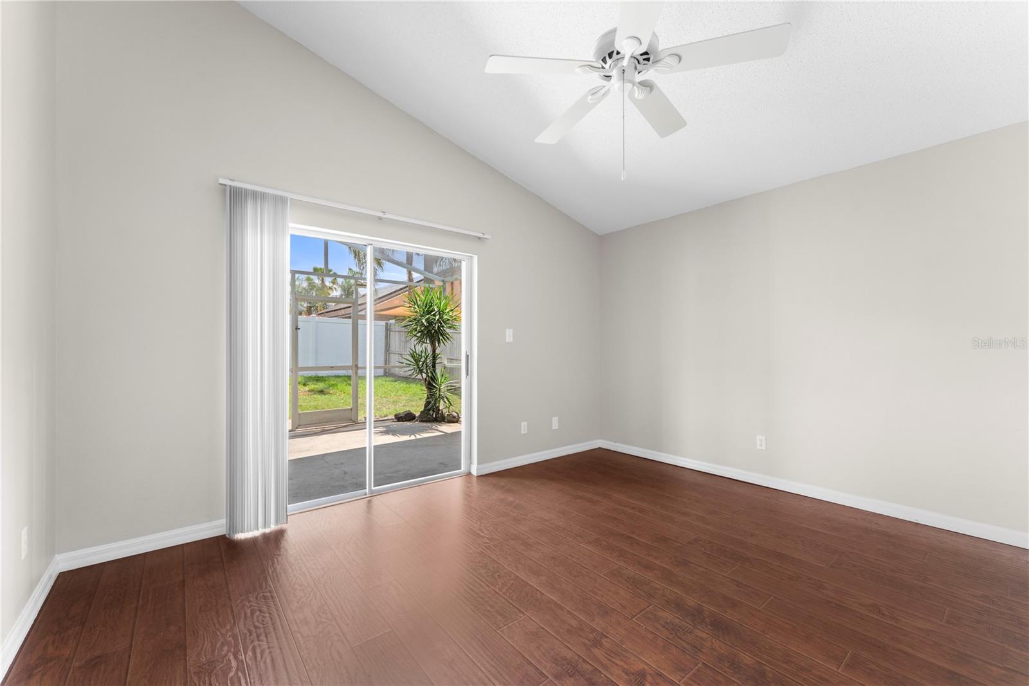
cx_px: 514
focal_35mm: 14
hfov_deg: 104.3
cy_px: 343
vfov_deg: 81.2
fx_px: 400
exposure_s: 1/4
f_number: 8
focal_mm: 14
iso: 200
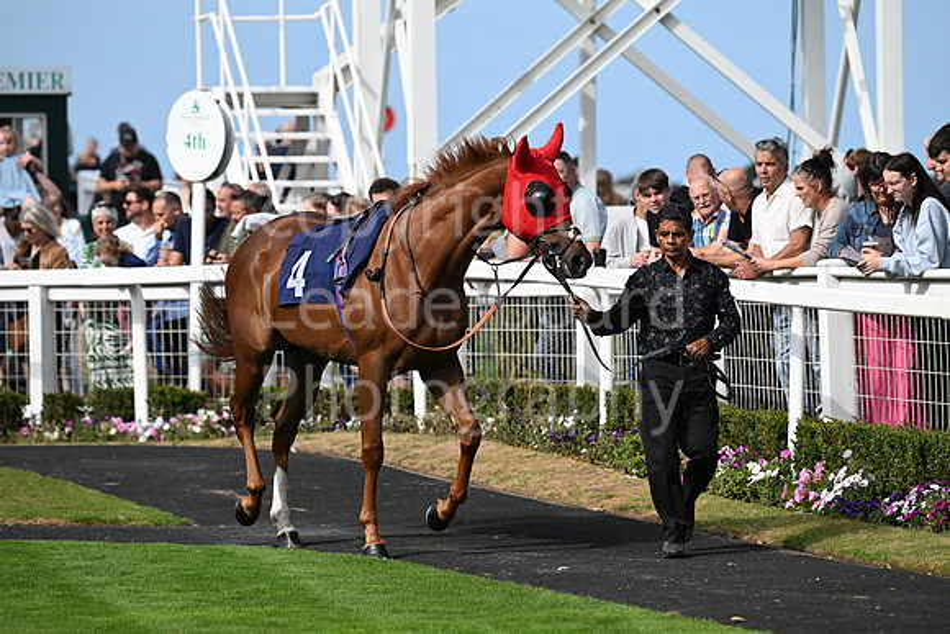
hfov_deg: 10.3
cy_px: 317
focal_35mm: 200
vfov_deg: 6.9
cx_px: 475
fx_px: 5279
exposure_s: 1/5000
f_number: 4.5
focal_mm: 200
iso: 800
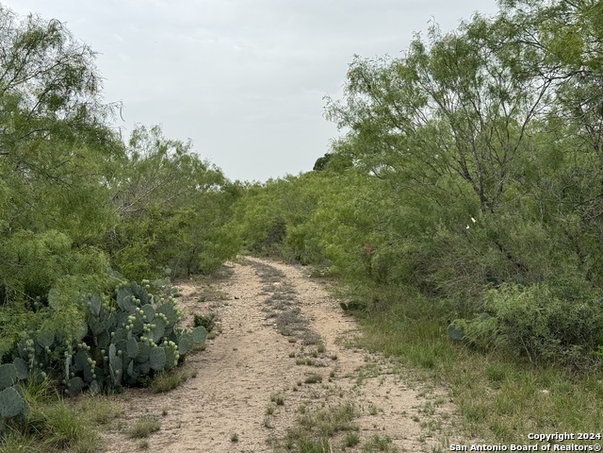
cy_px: 226
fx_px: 836
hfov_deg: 39.7
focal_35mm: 48
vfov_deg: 30.3
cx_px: 302
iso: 64
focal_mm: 6.76
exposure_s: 1/3257
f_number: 1.78
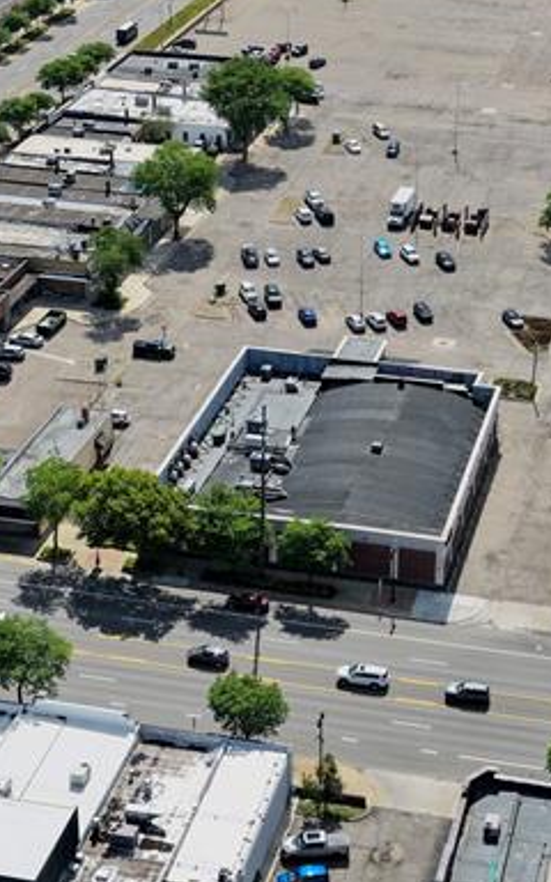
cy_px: 211
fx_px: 1826
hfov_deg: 17.1
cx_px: 342
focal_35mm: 76
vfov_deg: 26.8
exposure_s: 1/2500
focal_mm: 14.45
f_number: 2.8
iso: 200
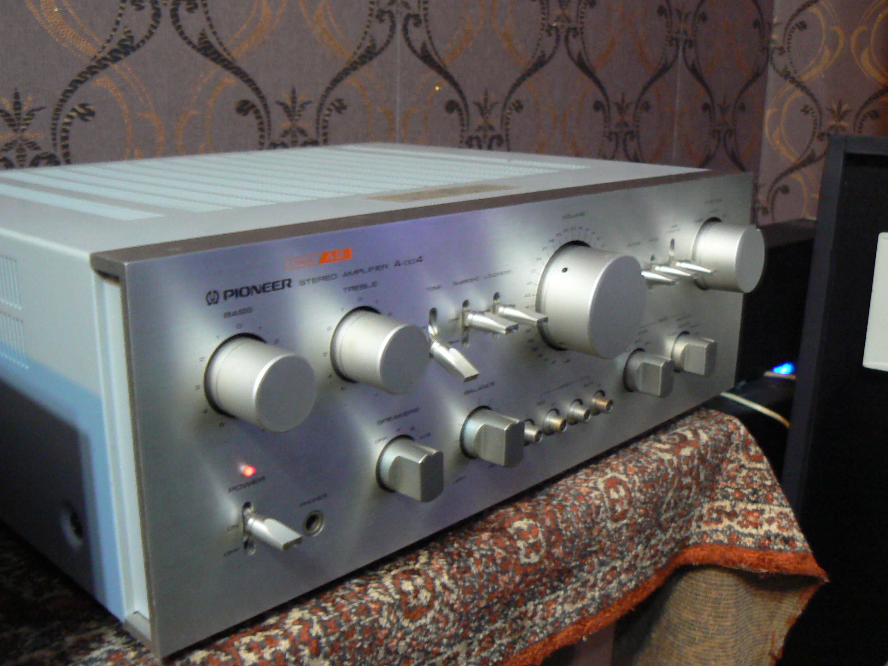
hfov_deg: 51.4
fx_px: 924
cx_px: 444
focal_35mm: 36
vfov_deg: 39.7
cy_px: 333
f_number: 2.8
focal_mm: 6
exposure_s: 1/4
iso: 200
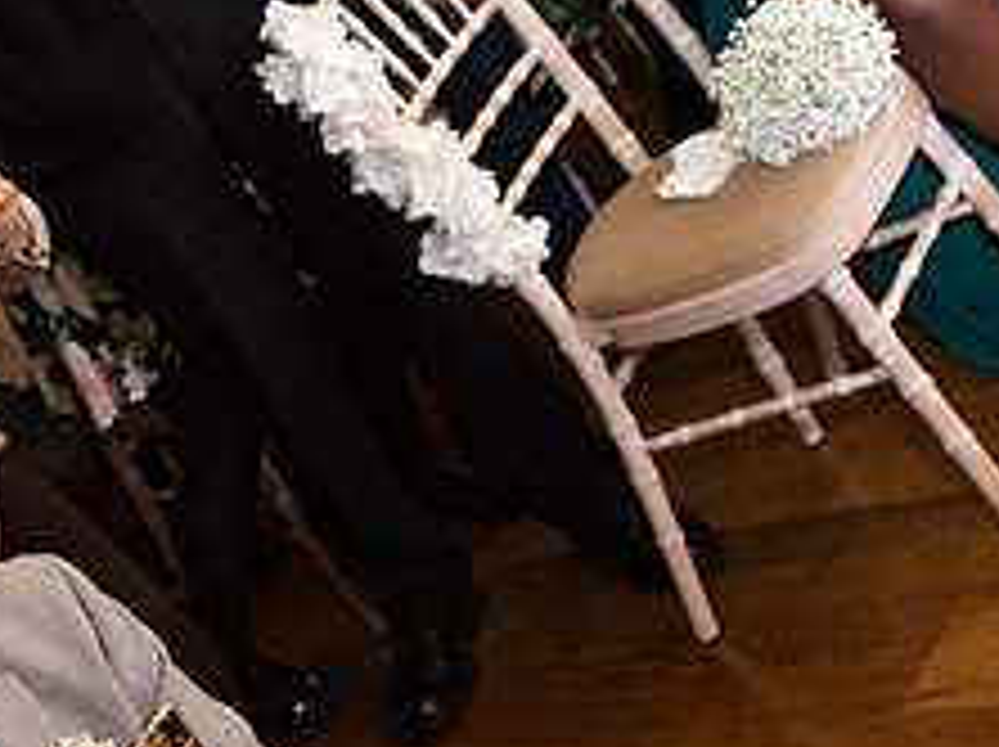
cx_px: -94
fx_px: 2537
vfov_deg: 16.5
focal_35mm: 88
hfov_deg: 21.2
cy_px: 670
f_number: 4
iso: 250
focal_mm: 35
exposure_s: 1/80
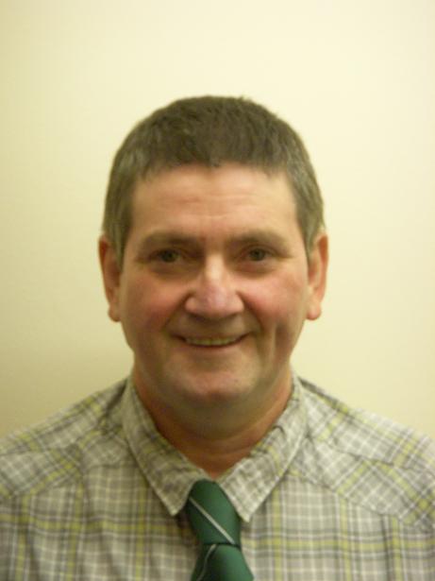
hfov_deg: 13.0
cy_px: 290
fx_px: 1911
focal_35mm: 114
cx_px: 218
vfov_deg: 17.3
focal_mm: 18.9
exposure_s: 1/25
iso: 400
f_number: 4.2
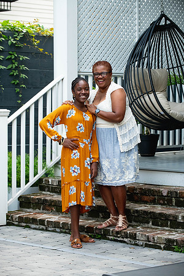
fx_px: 782
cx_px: 92
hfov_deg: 13.4
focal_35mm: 102
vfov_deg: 20.0
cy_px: 138
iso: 1250
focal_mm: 102
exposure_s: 1/1000
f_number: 5.6
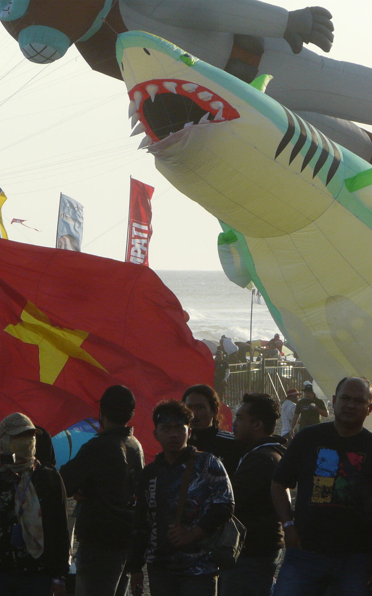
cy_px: 298
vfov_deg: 6.9
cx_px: 98
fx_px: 4915
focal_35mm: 303
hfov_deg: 4.3
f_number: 5.6
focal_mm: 35.2
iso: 100
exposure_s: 1/400
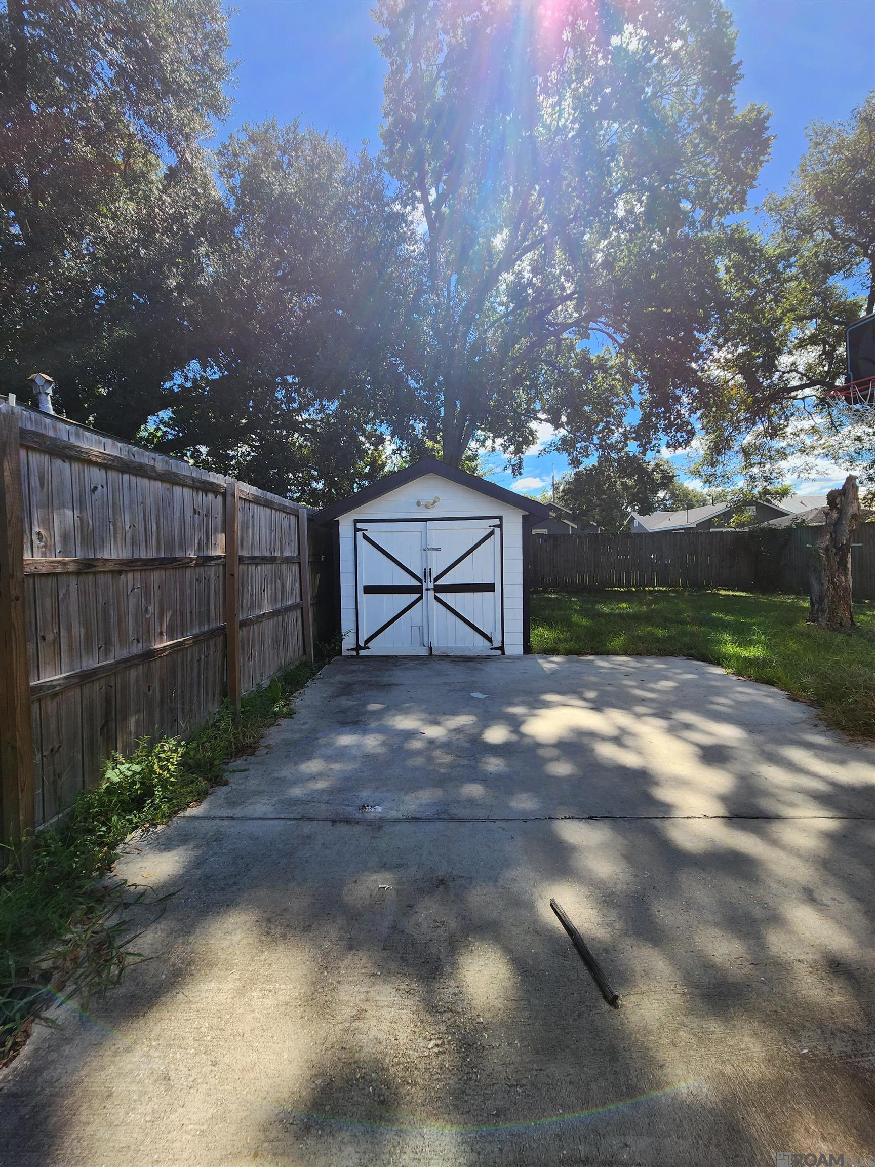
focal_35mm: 13
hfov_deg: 89.9
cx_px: 438
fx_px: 438
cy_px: 584
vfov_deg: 106.2
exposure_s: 1/1199
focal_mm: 2.2
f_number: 2.2
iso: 50
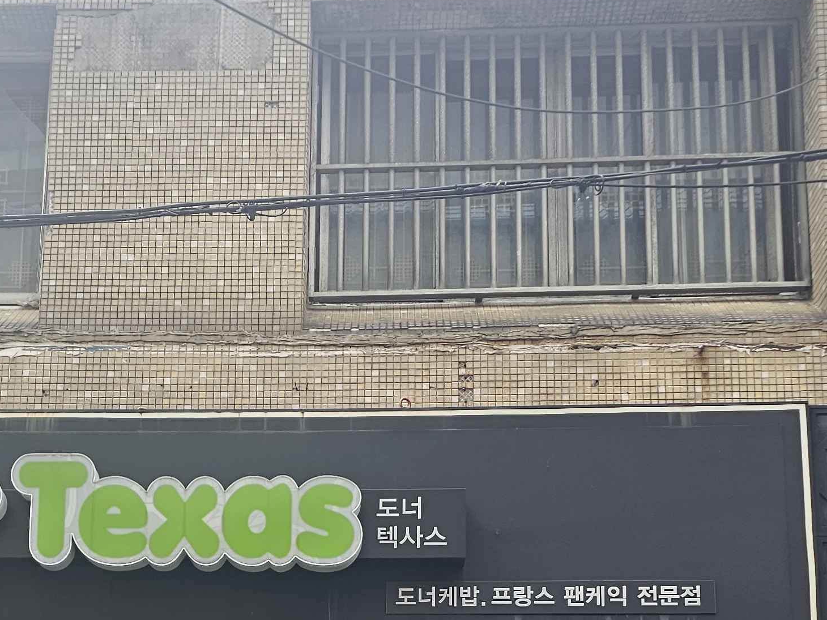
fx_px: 1505
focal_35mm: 63
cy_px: 750
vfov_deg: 21.6
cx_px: 284
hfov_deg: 30.5
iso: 16
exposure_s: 1/180
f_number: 1.7
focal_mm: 6.3
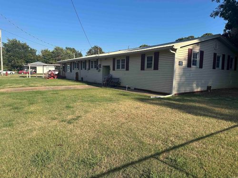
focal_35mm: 24
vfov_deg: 56.8
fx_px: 165
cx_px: 119
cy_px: 89
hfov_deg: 71.6
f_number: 1.78
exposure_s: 1/3597
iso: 80
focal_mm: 6.86
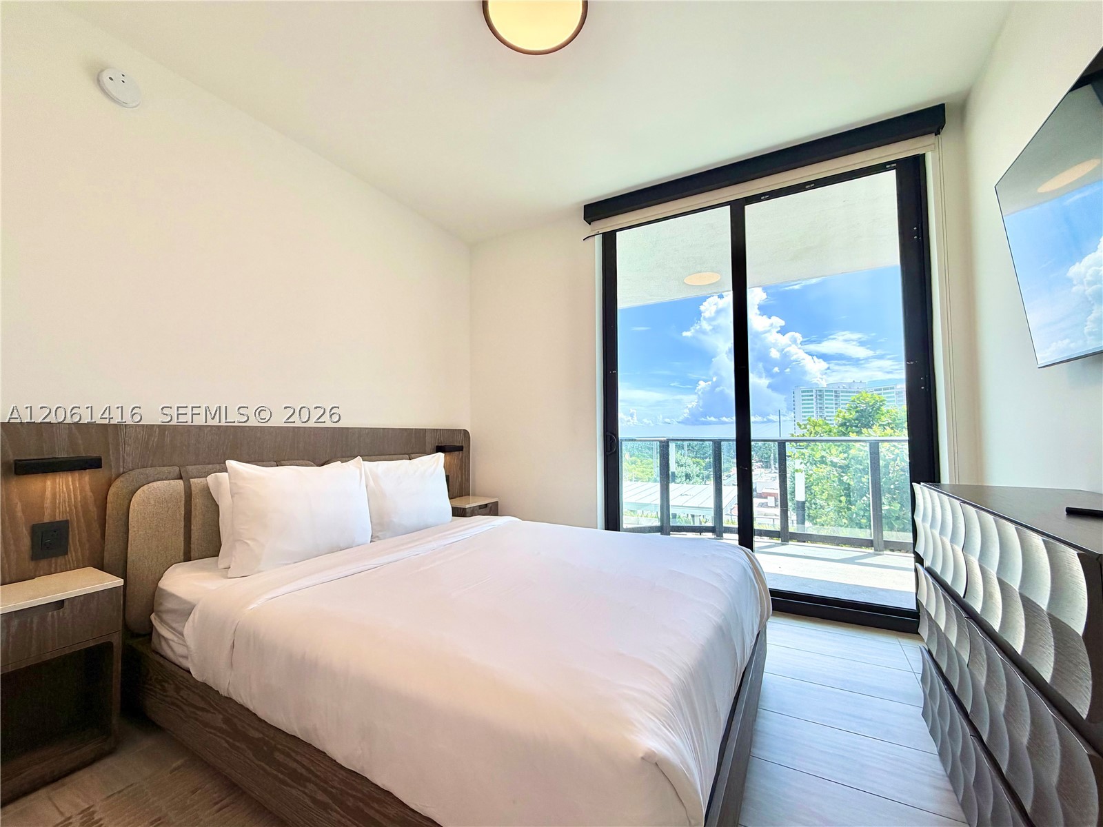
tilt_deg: +2.7
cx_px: 552
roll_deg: +0.6
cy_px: 414
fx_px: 446
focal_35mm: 14
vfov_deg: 85.7
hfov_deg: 102.1
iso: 40
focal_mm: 2.22
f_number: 2.2
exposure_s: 1/155
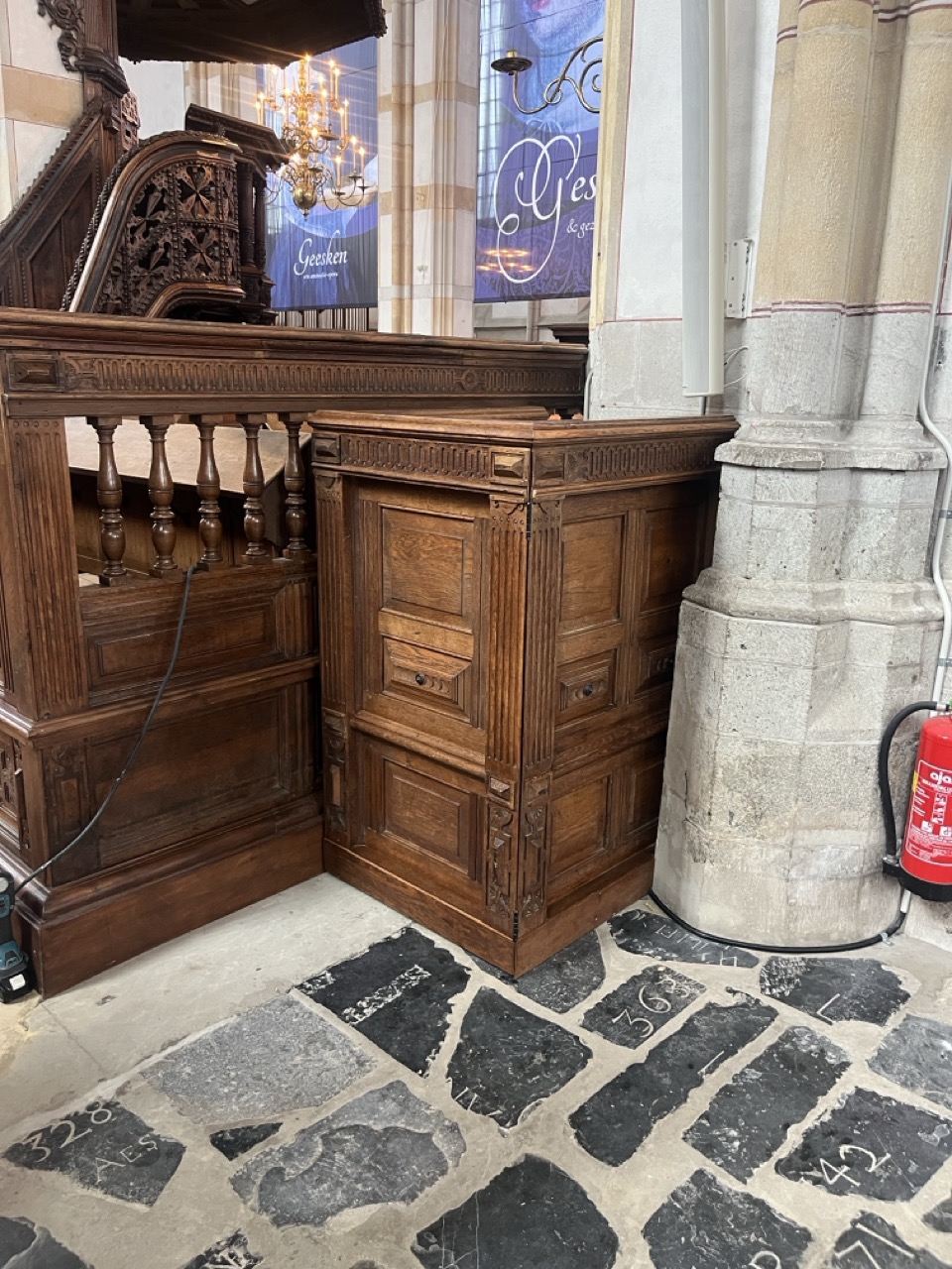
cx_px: 476
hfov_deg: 53.1
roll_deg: -1.4
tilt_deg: -14.1
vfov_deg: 67.3
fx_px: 953
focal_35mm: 26
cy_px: 634
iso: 200
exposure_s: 1/50
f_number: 1.6
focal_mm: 5.1
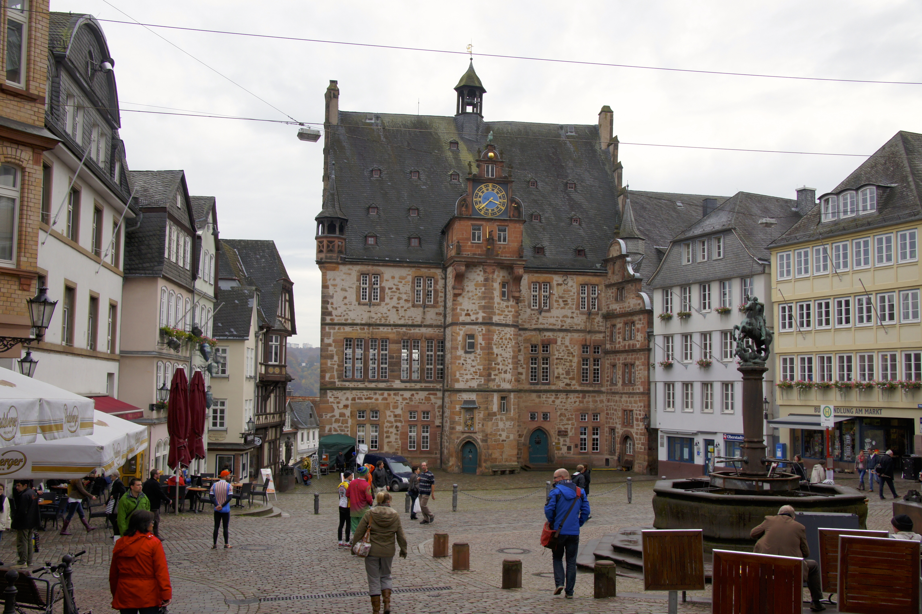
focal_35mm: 33
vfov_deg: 39.9
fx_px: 845
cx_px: 461
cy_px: 307
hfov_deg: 57.3
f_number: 9
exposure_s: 1/80
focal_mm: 22
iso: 200
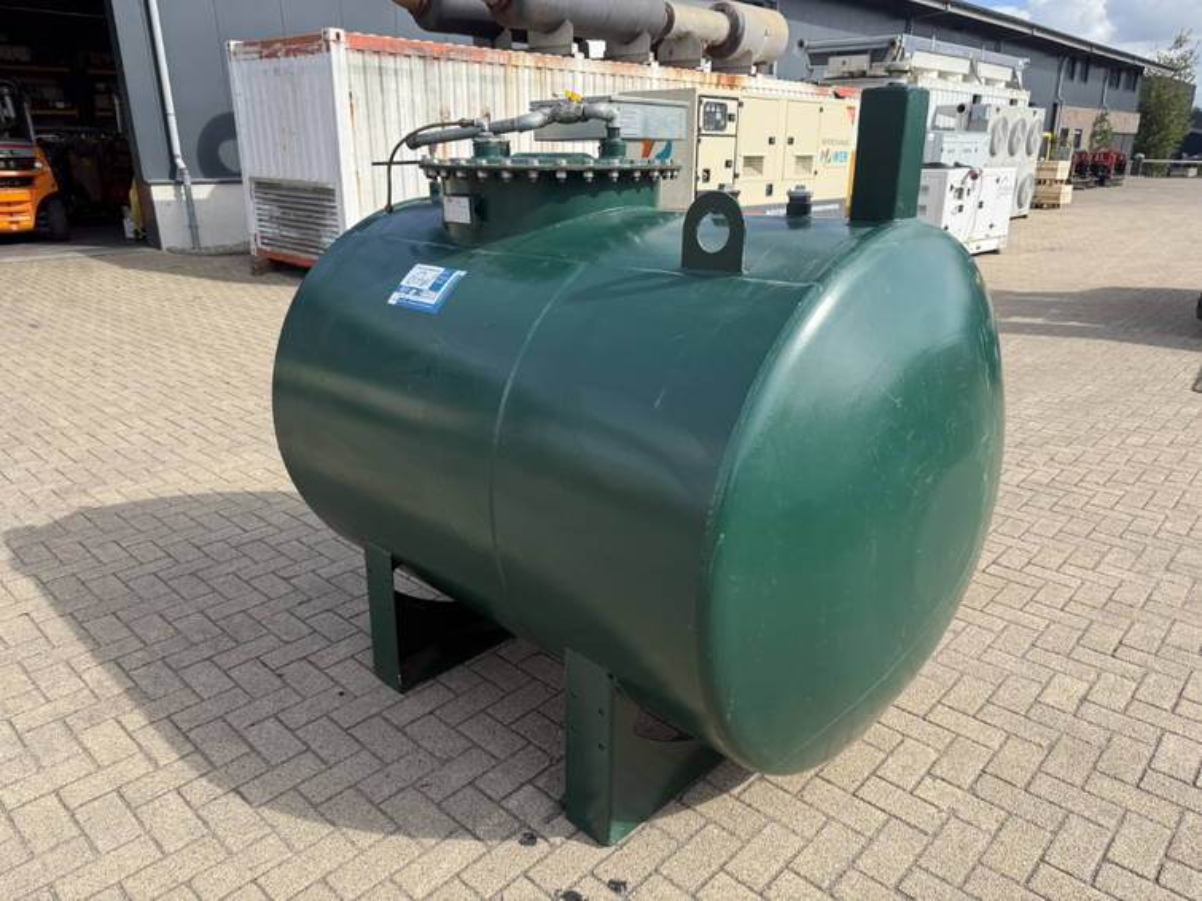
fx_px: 833
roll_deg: -0.3
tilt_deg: -20.0
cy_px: 450
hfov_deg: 71.6
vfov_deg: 56.8
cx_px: 601
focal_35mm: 24
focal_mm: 6.76
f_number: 1.78
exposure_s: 1/2232
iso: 80
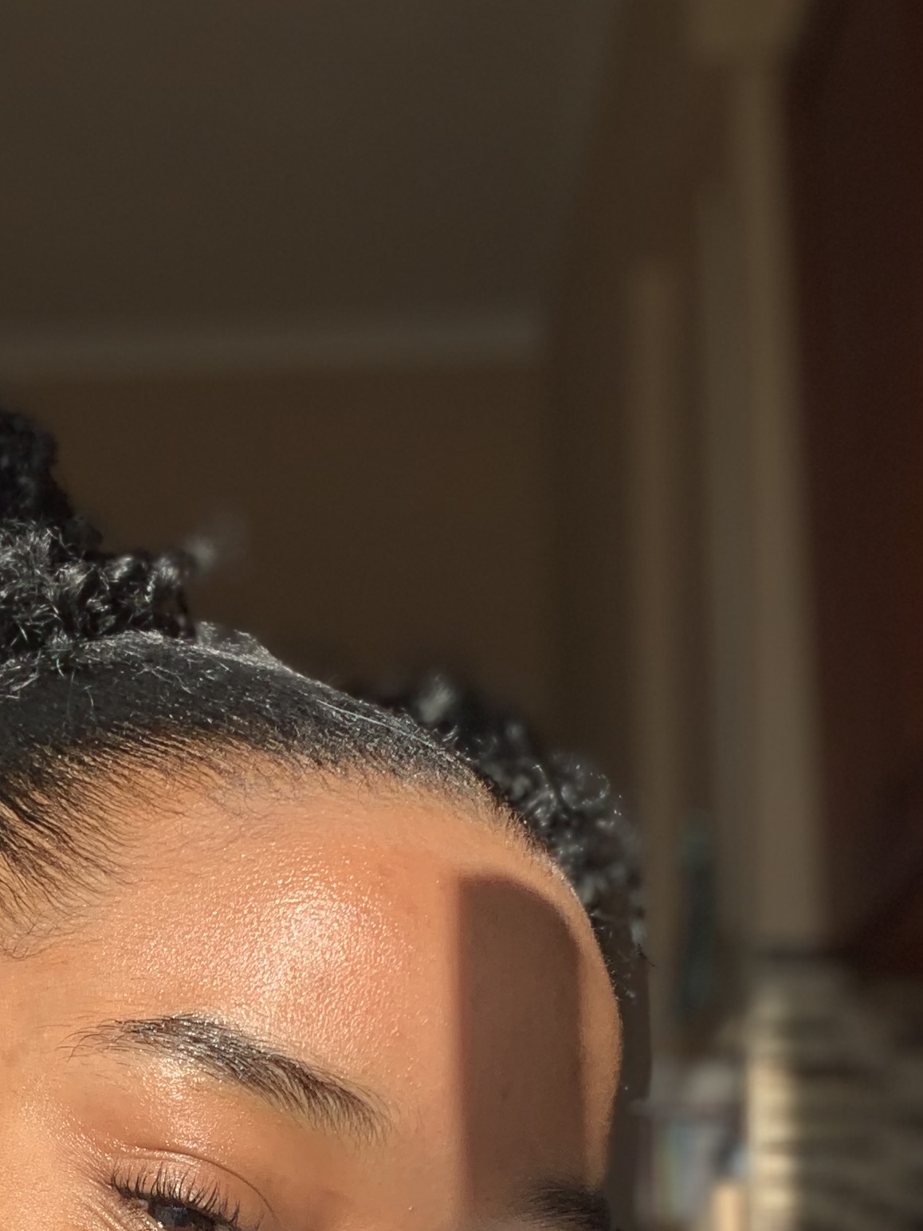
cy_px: 1191
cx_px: 272
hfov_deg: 22.8
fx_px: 2275
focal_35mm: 64
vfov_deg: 28.6
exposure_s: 1/471
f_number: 2.2
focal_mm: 2.87
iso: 16
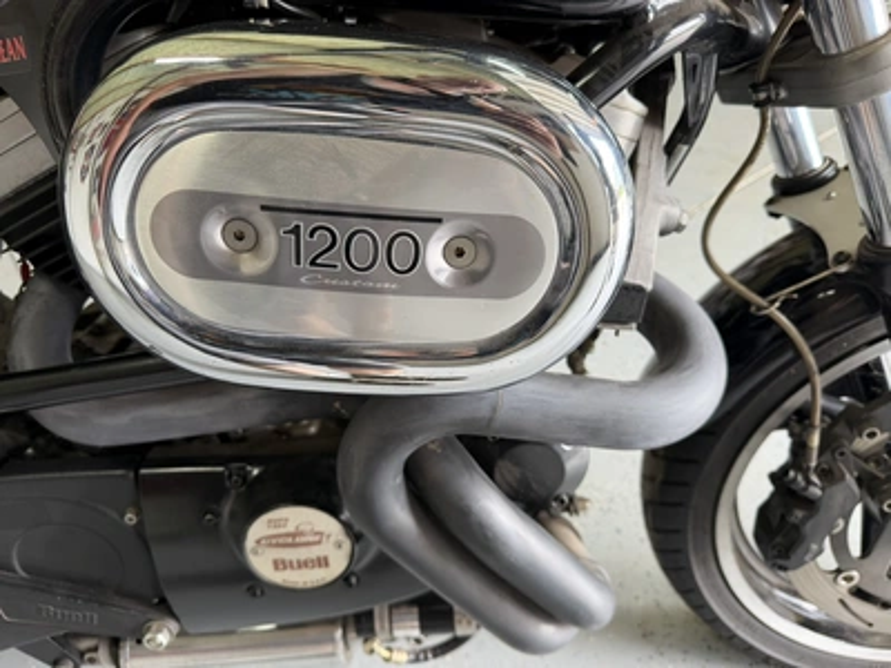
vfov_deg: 56.8
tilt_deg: -36.8
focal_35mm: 24
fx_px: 618
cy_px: 334
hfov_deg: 71.6
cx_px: 446
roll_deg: +6.2
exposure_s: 1/120
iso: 125
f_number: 1.78
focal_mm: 6.76
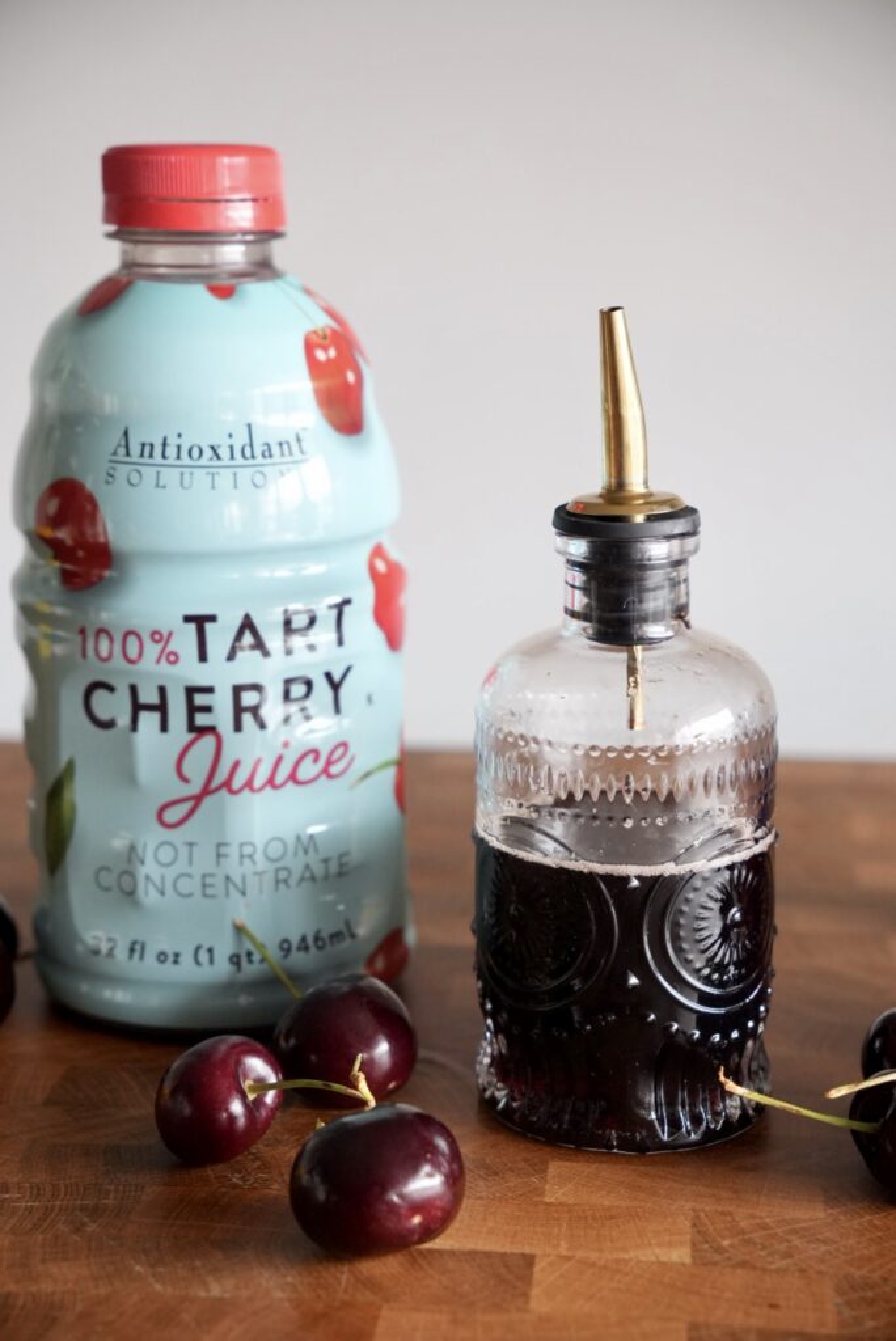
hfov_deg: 22.6
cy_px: 670
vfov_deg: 33.3
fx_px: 2242
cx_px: 448
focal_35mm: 60
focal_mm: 40.1
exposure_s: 1/125
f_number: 4
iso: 1600
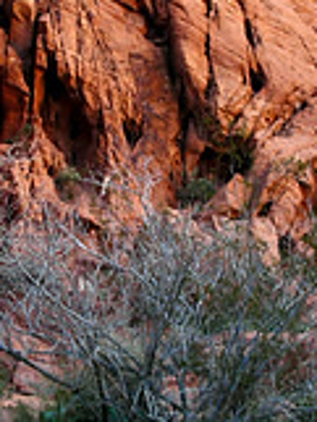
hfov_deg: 14.9
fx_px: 1195
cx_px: 16
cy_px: -5
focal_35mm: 98
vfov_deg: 19.4
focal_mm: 5.8
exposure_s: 1/102
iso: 50
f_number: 3
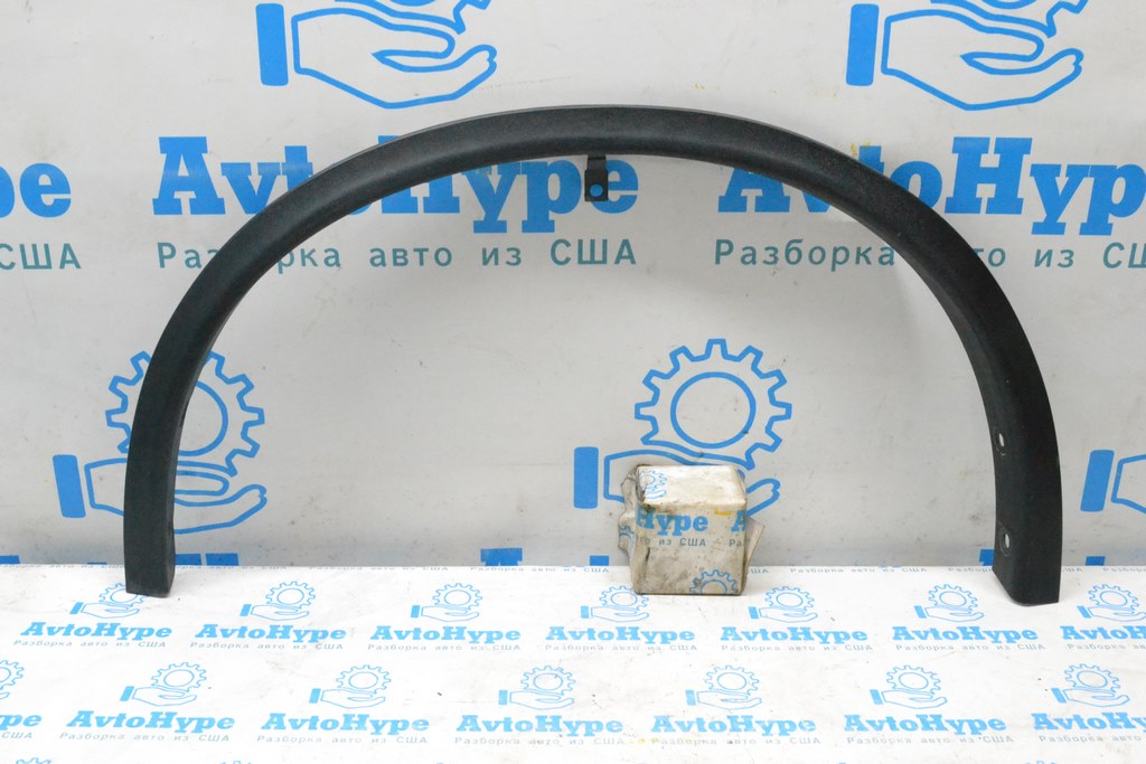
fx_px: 1242
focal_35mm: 39
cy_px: 382
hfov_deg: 49.5
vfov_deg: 34.2
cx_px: 573
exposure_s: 1/125
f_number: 10
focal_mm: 26
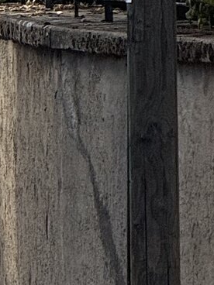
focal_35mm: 653
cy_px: -284
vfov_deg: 3.0
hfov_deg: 2.3
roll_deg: -0.7
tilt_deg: +3.0
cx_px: -349
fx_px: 5383
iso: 64
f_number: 2.8
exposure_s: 1/1368
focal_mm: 15.66
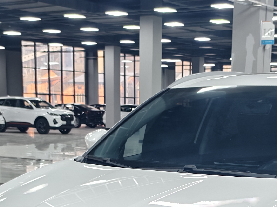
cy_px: 251
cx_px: 187
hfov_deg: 23.7
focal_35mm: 82
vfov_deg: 17.2
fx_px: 656
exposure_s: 1/100
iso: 197
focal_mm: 5.6
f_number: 1.57
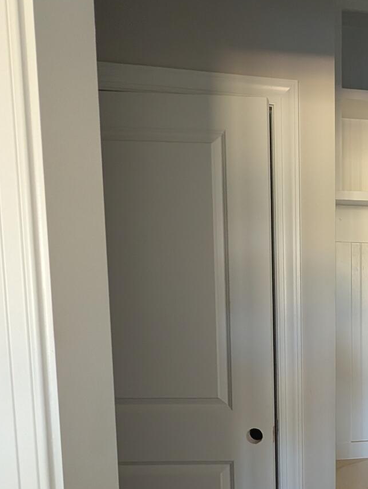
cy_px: 317
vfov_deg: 62.1
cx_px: 407
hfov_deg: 40.2
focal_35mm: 28
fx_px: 396
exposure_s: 1/81.8
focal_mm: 2.02
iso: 295
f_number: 1.7
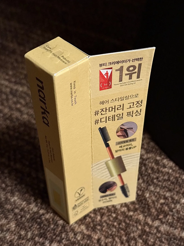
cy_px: 123
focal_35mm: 48
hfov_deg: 30.3
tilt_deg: -46.5
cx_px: 92
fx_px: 340
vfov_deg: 39.7
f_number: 1.78
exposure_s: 1/30
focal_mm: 6.76
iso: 640
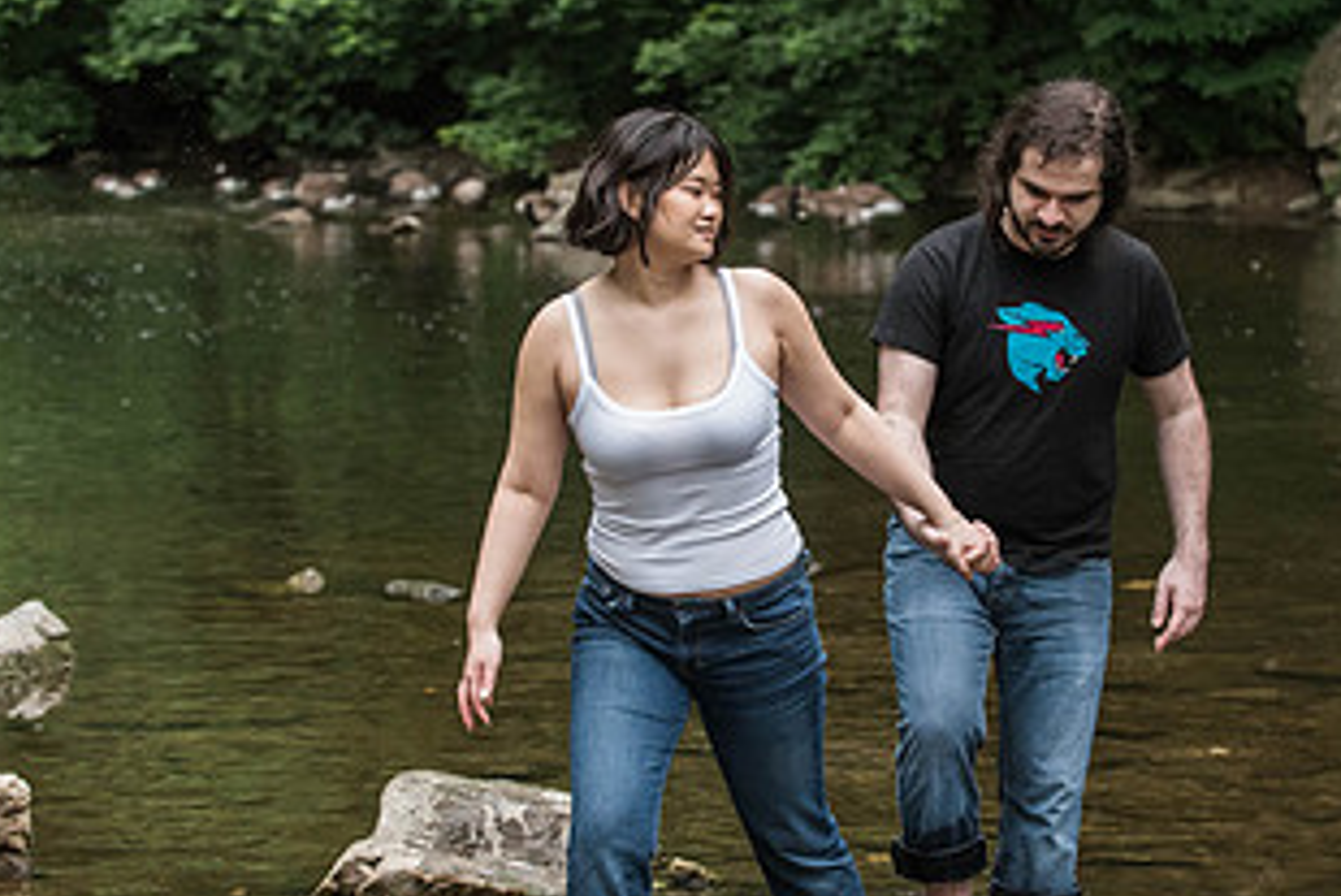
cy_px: 483
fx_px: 5105
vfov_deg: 10.0
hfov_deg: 15.0
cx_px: 783
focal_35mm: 137
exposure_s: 1/320
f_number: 4
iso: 1600
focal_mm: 70
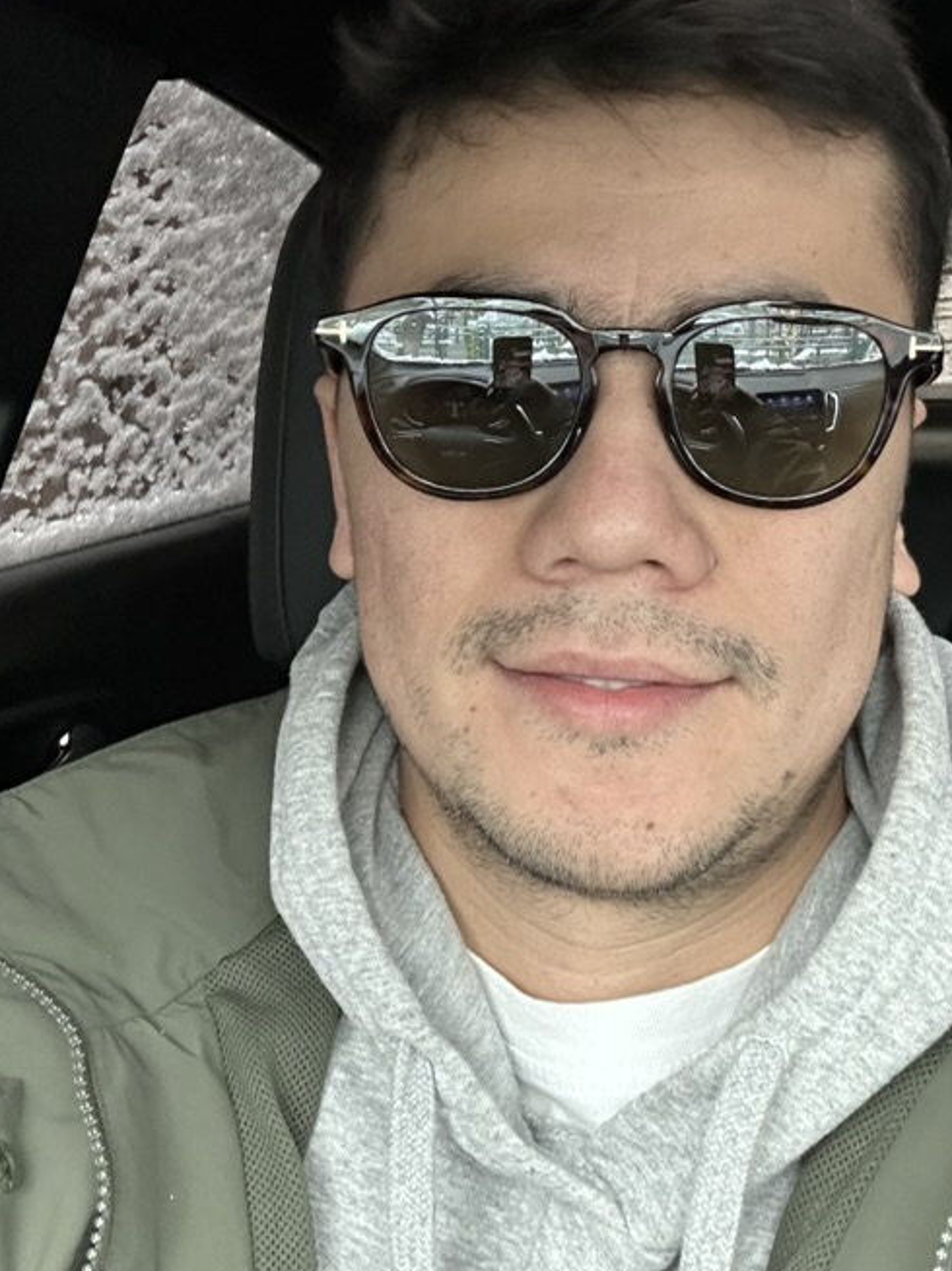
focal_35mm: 47
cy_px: 507
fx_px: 1725
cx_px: 585
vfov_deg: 40.3
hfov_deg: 30.8
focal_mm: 2.69
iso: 320
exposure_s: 1/42
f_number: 1.9
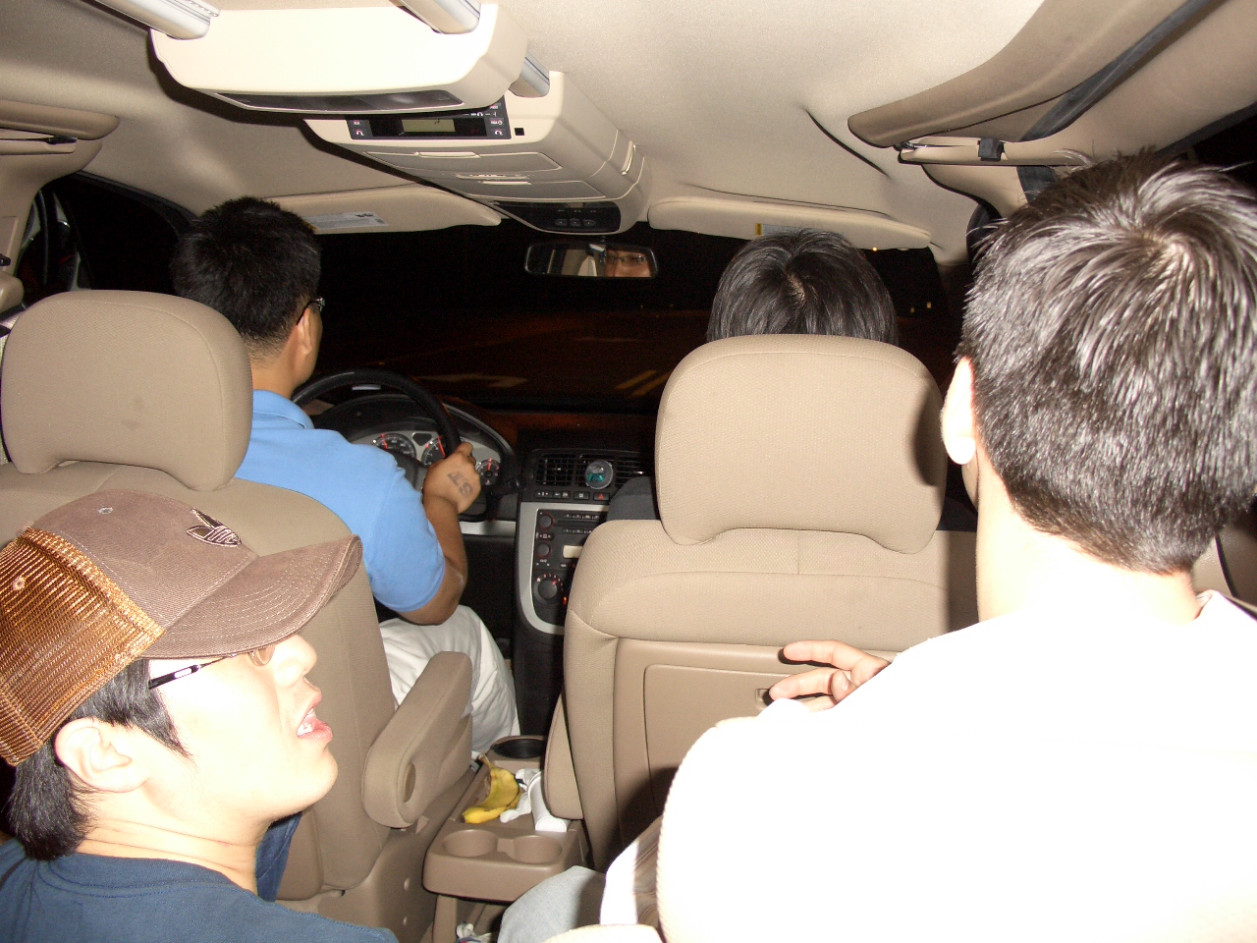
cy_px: 472
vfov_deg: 42.9
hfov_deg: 55.4
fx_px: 1198
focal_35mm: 33
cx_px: 628
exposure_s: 1/60
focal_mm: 7.1
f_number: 2.8
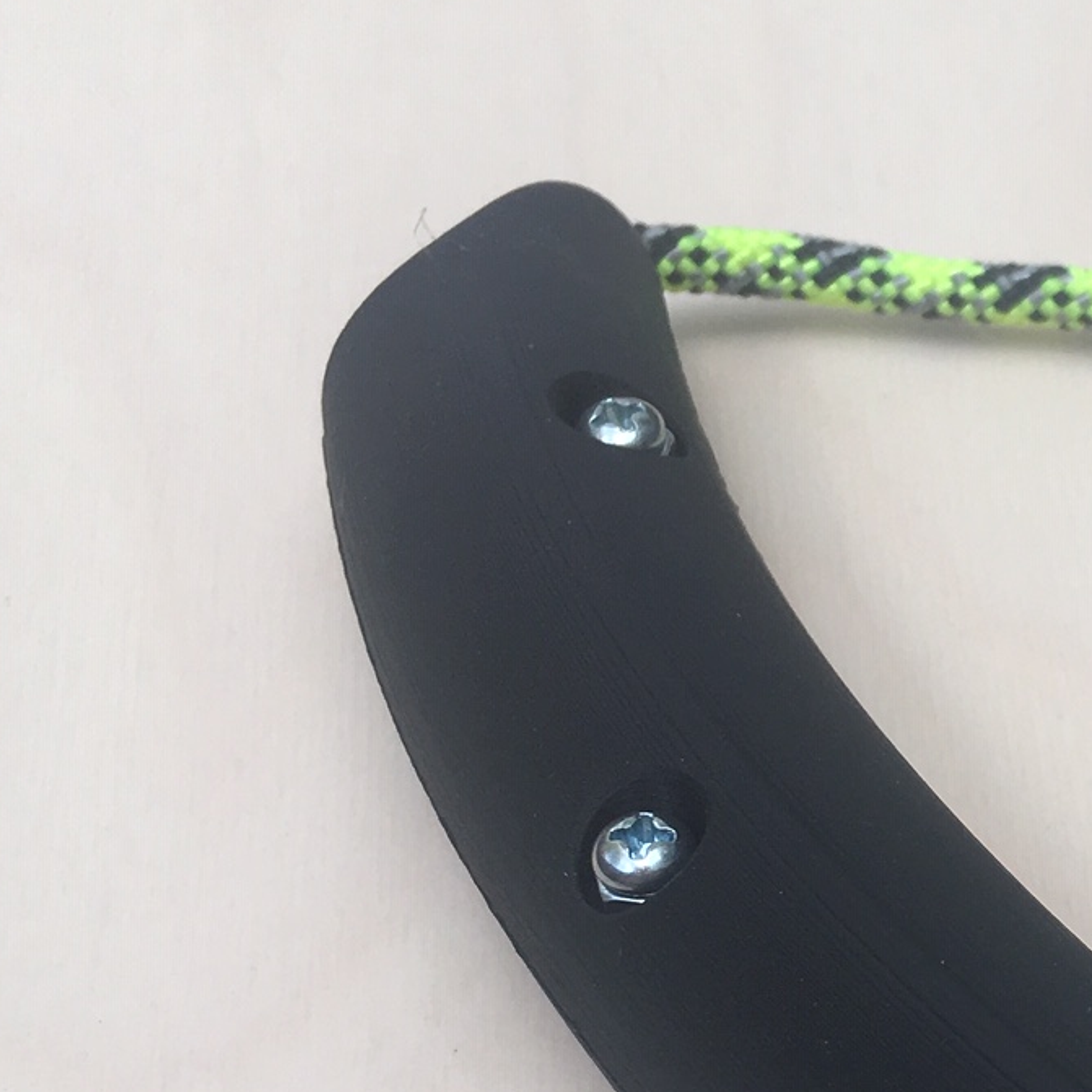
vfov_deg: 22.1
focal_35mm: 77
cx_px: 1460
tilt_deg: -52.0
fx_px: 2748
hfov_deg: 20.4
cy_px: 939
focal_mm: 4.15
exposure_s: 1/313
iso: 25
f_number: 2.2
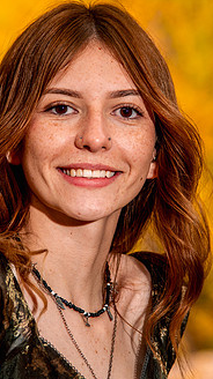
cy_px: 171
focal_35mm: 236
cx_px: 104
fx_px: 2375
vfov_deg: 9.1
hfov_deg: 5.1
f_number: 4
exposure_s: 1/80
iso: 640
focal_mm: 120
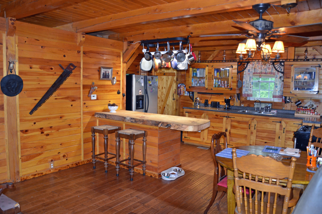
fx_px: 241
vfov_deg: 47.7
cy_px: 107
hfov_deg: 67.5
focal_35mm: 27
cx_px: 161
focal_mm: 18
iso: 800
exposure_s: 1/60
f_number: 3.5
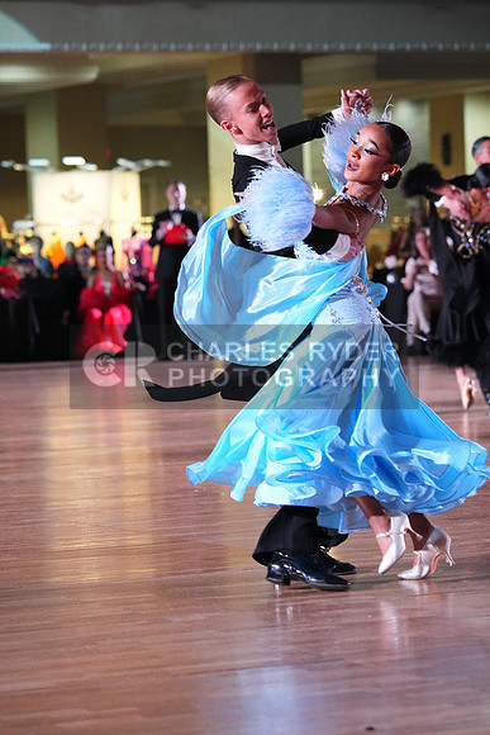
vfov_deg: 13.9
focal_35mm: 148
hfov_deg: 9.3
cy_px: 368
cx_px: 245
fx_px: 3020
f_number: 5
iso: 10000
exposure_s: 1/400
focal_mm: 148
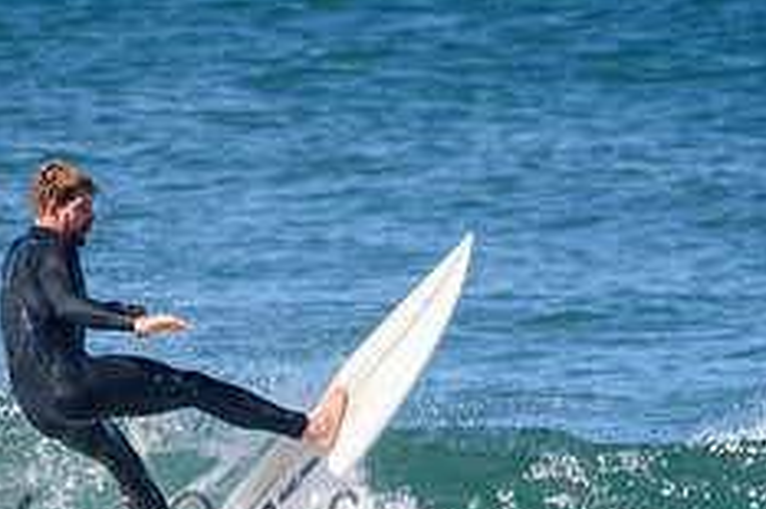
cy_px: 514
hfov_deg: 1.1
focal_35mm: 1866
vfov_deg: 0.7
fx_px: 39675
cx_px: 309
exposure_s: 1/4000
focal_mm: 500
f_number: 5.6
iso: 800
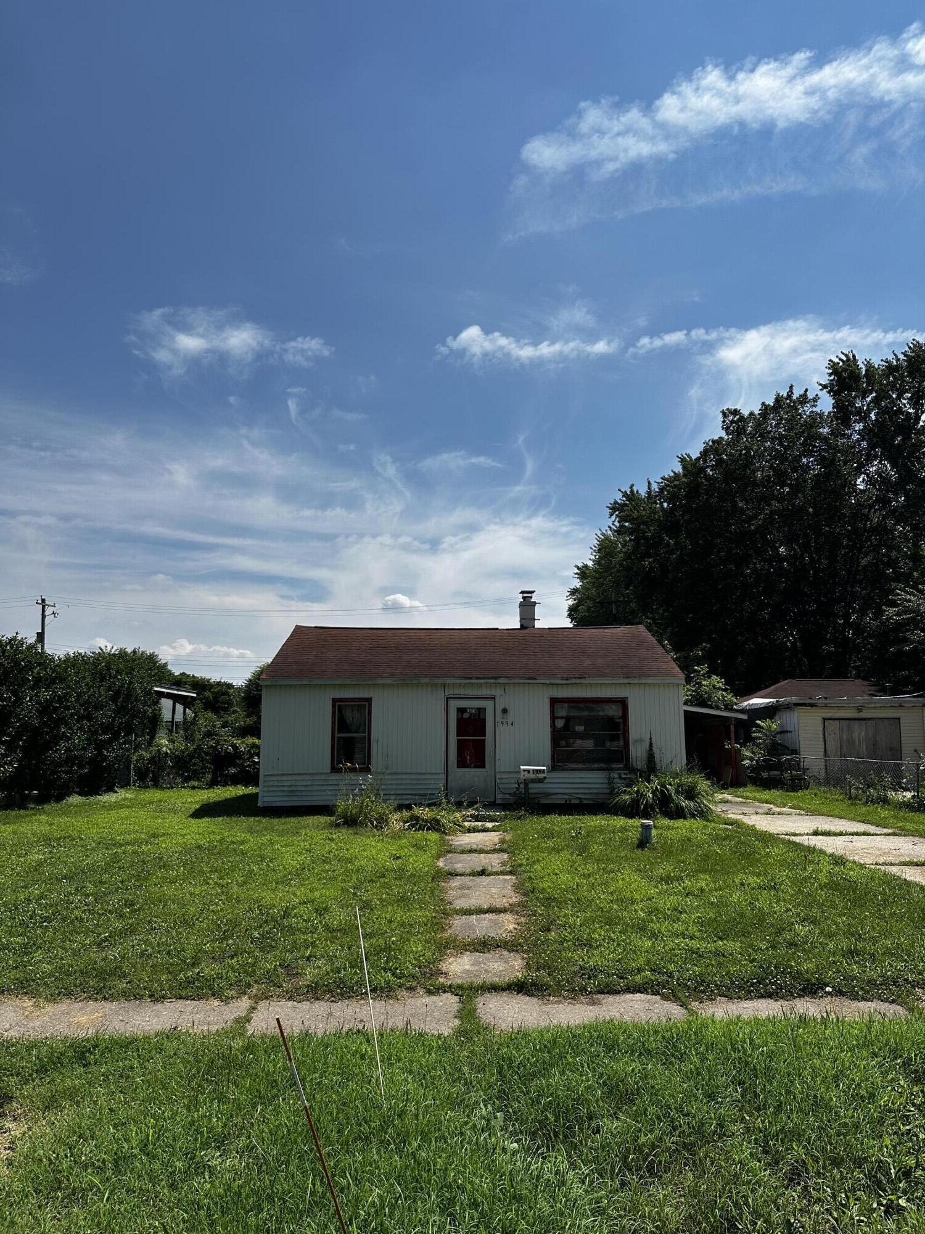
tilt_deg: +7.5
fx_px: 855
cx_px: 462
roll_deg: -1.2
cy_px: 617
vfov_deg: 71.6
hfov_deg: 56.8
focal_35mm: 24
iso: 80
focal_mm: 6.86
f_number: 1.78
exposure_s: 1/8197
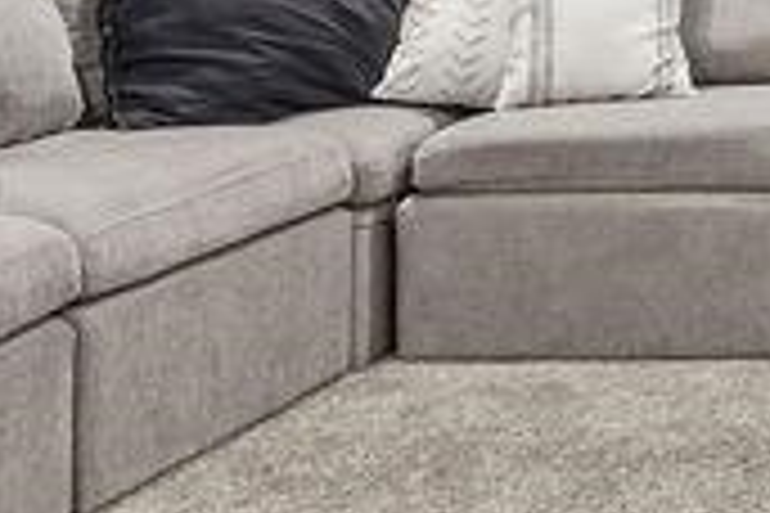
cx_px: 1396
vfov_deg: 13.7
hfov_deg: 17.3
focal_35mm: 96
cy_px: -173
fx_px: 2053
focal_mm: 16
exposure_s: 1/5
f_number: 8
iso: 100
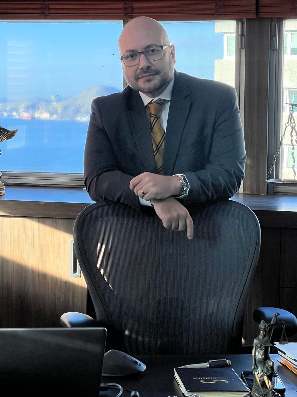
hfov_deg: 15.1
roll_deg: +0.0
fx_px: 1121
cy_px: 205
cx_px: 137
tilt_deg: -4.6
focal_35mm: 98
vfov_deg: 20.0
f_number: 2.8
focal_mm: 9
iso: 50
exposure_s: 1/120
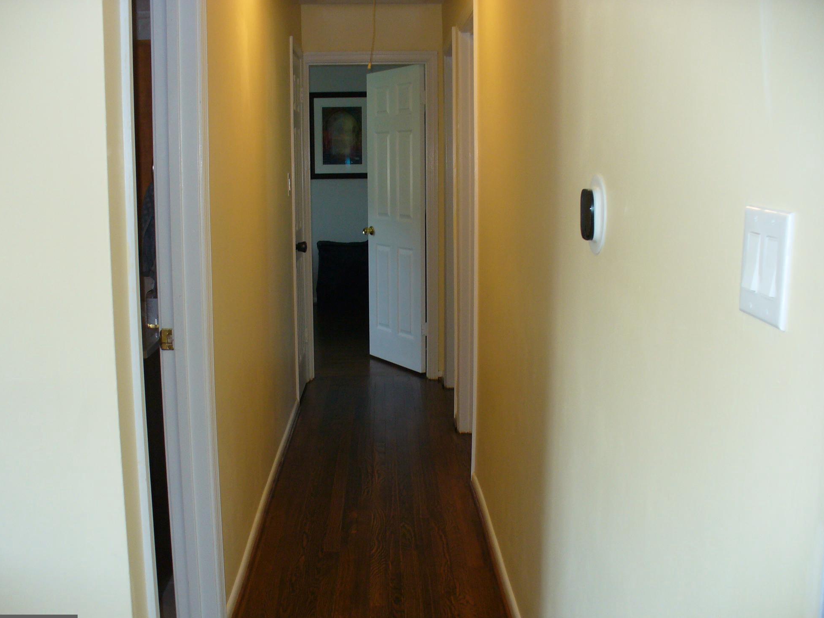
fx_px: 928
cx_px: 406
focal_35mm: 39
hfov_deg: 47.9
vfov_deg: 36.8
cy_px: 324
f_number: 2.8
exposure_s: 1/30
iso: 100
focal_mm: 6.1
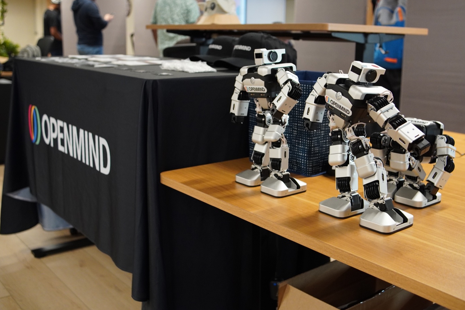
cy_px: 139
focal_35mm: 40
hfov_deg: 48.9
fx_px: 511
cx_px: 248
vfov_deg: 33.7
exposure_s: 1/160
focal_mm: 23
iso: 1600
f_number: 2.5
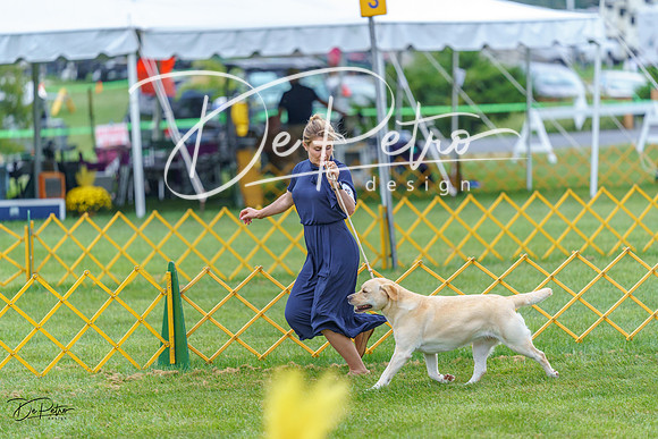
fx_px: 3656
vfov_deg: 6.9
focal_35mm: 200
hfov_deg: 10.3
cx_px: 329
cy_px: 220
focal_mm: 200
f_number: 2.8
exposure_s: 1/640
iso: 640
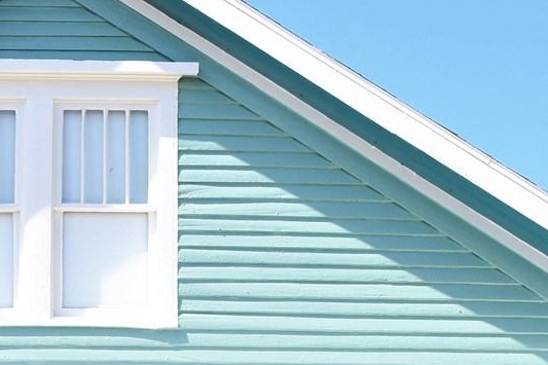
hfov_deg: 18.5
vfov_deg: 12.0
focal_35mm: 110
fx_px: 1674
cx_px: 142
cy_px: 523
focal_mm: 18
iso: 160
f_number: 8
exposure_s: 1/250
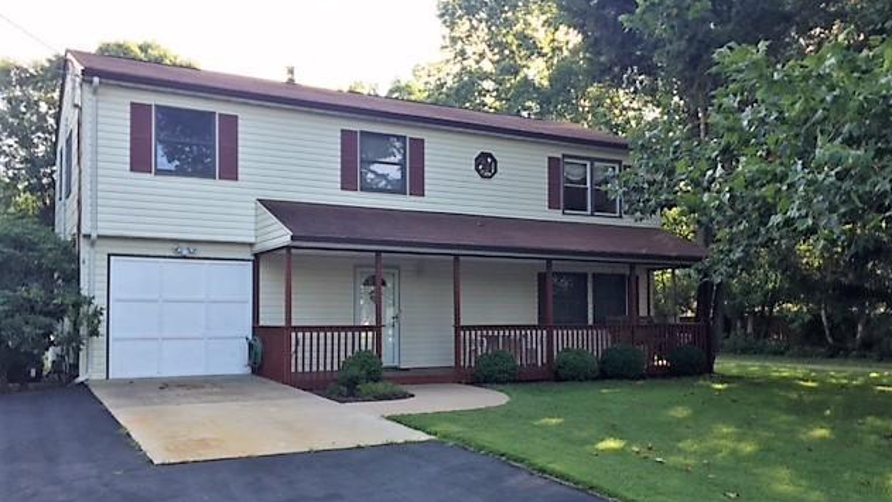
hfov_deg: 61.0
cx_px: 450
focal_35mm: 32
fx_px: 757
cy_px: 303
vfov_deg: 36.5
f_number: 2.2
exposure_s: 1/138
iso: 32
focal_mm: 4.15
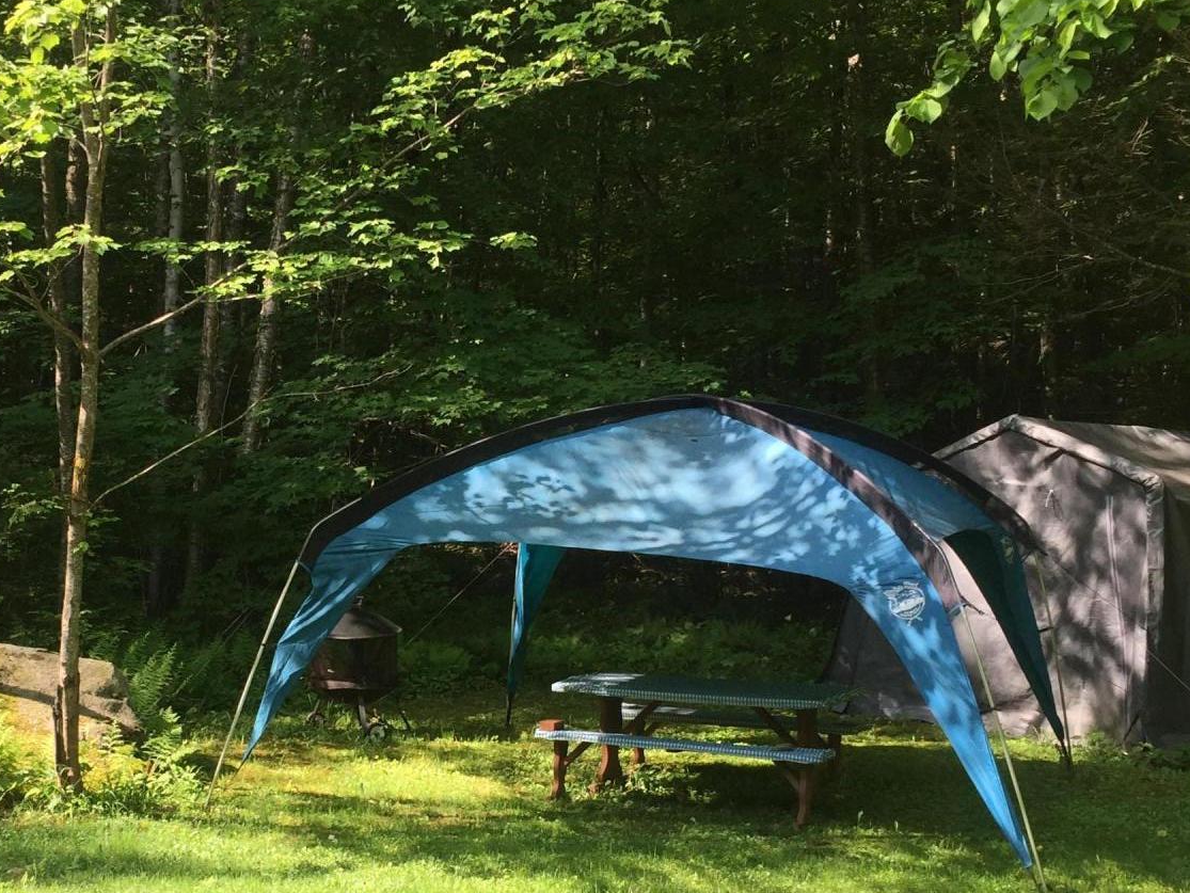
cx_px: 404
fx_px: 1788
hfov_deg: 36.5
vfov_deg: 27.7
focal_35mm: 52
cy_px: 669
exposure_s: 1/370
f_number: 2.2
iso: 32
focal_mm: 4.15
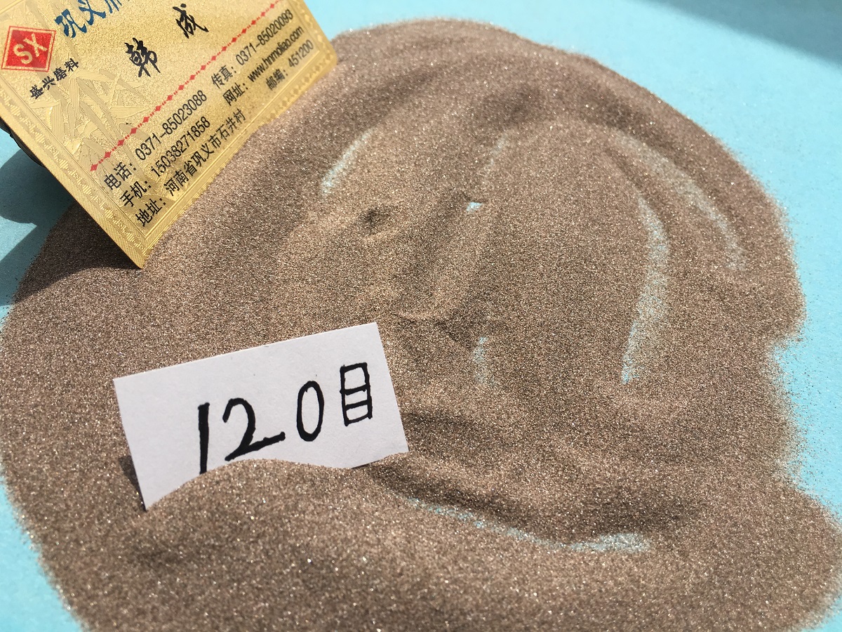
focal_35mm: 29
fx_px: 705
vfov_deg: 48.2
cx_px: 421
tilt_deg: -49.0
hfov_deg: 61.7
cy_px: 316
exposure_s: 1/845
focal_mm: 4.15
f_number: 2.2
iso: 25
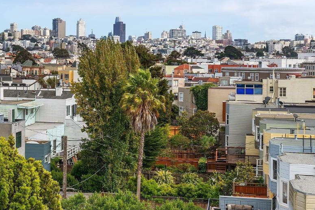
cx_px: 77
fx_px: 595
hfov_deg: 29.2
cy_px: 79
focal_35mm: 68
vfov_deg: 20.0
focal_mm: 35
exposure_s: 1/1250
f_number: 5.6
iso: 200
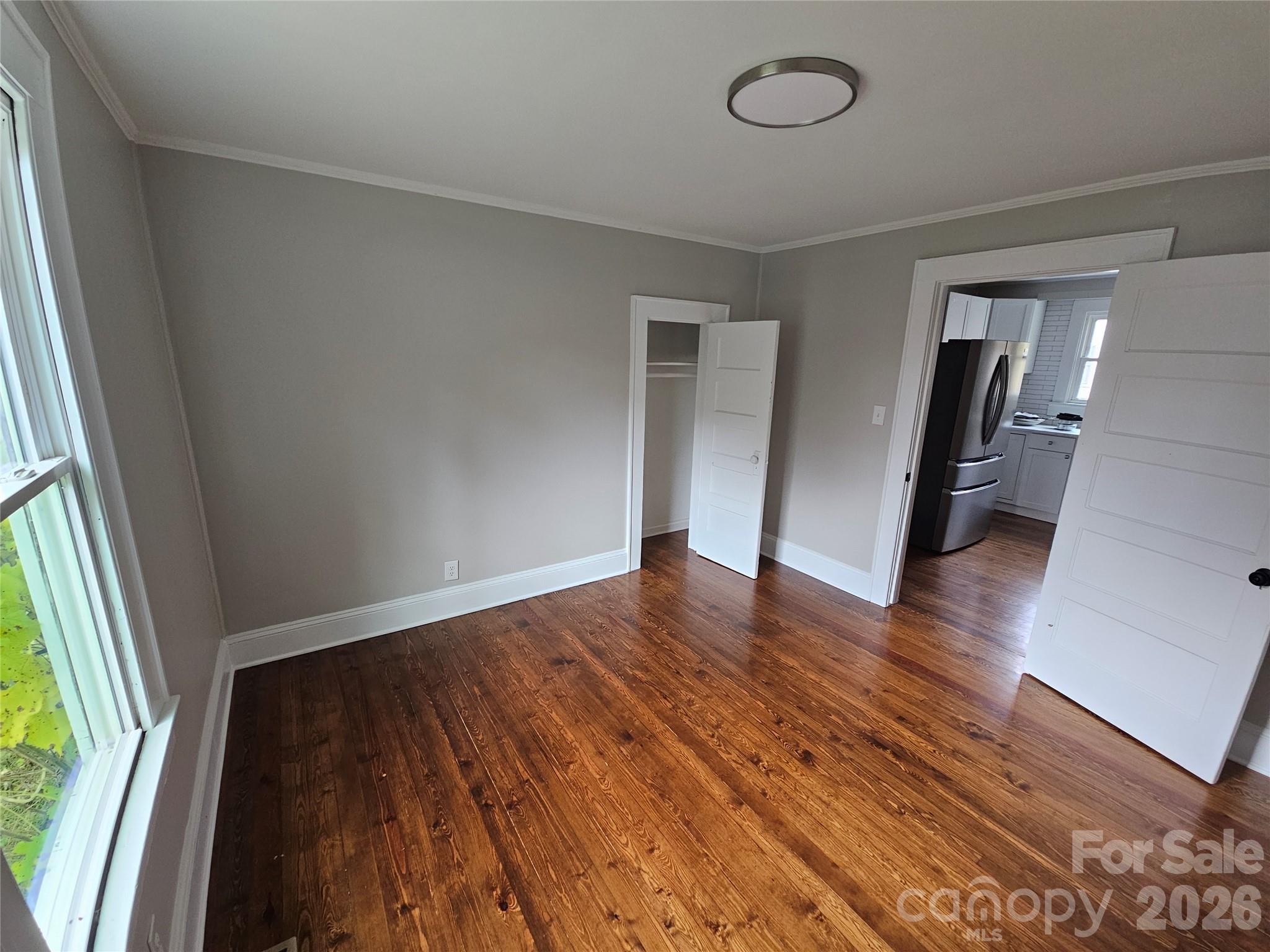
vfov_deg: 89.9
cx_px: 635
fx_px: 477
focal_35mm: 13
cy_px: 476
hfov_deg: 106.2
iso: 200
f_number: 2.2
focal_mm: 2.2
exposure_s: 1/60
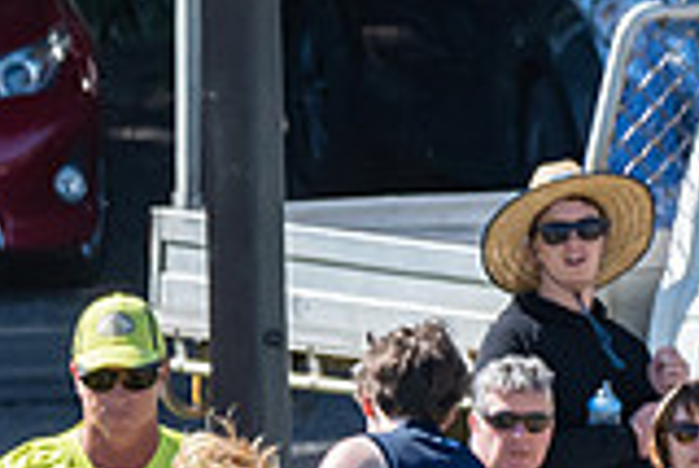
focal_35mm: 2315
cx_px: 615
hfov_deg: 0.9
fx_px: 44989
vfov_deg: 0.6
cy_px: 1002
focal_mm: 320
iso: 800
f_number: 10
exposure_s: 1/1000
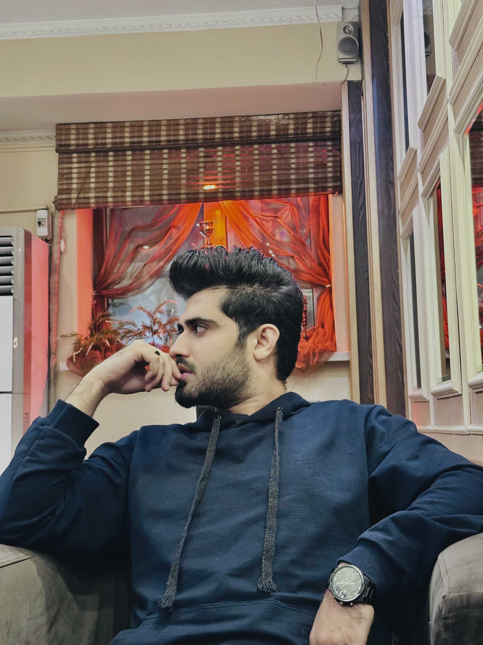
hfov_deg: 30.3
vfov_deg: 39.7
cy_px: 322
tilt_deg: +7.2
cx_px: 242
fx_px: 893
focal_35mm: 48
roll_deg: +1.1
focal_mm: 6.86
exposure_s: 1/25
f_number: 1.78
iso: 500
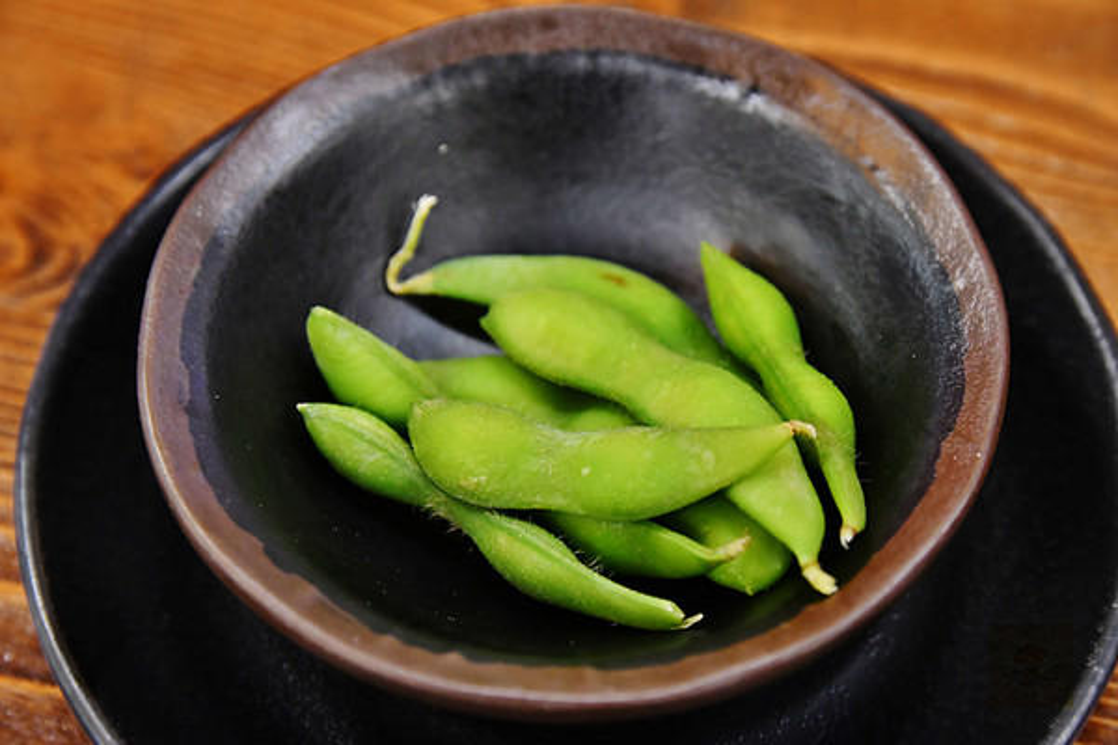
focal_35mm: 75
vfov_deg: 18.2
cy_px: 372
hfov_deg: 27.0
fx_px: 2329
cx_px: 559
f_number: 4.5
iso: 1600
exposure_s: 1/13
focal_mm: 50
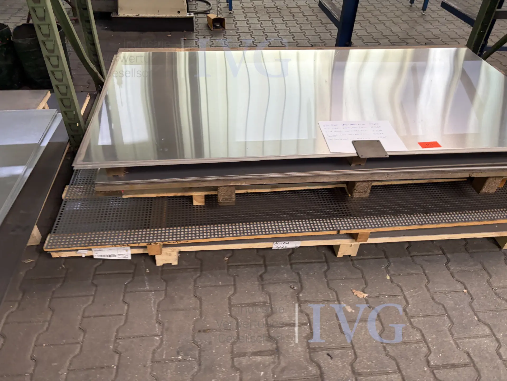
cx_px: 254
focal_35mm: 26
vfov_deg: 53.1
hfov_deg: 67.3
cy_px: 190
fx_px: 381
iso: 125
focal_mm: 5.96
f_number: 1.6
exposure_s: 1/60
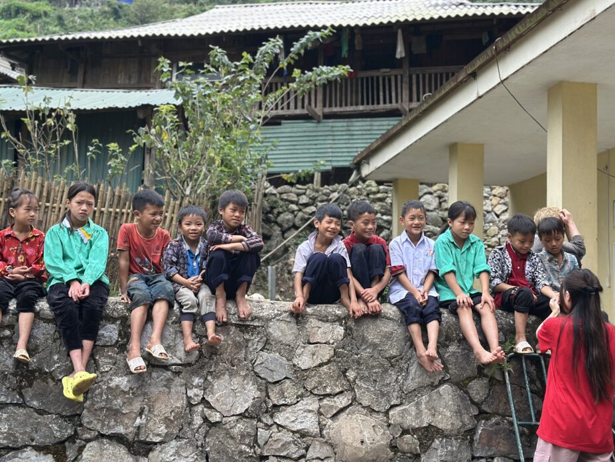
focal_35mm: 53
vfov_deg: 27.5
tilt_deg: +7.1
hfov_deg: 36.2
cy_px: 209
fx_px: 942
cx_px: 318
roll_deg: -1.8
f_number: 1.78
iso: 80
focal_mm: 6.86
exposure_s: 1/767
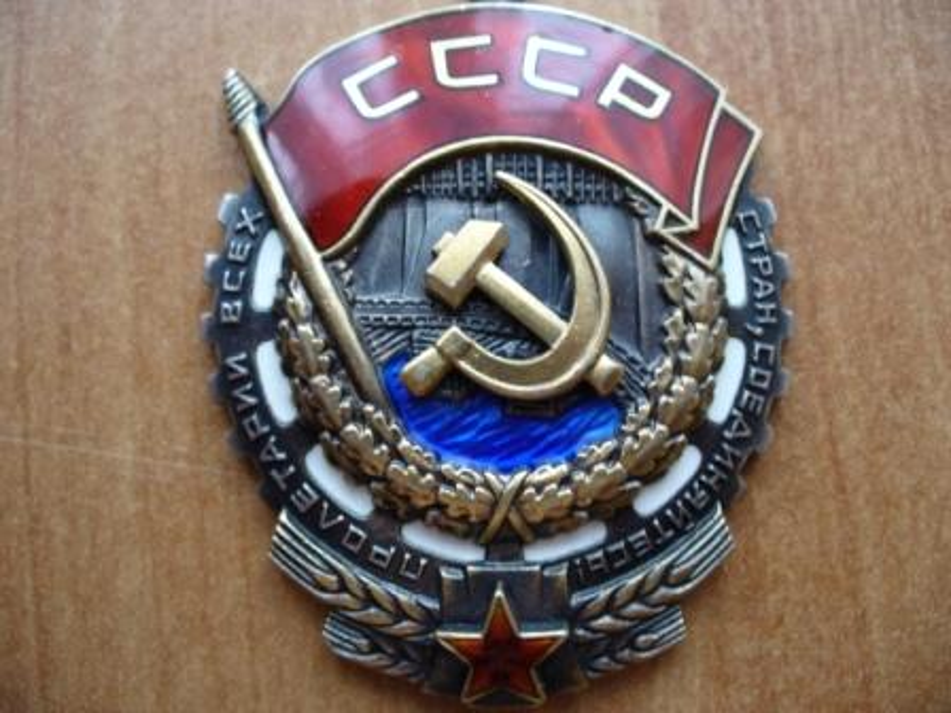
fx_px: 1016
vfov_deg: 38.7
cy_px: 356
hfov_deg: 50.1
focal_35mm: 37
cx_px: 476
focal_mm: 6.1
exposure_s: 1/15
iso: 200
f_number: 2.8
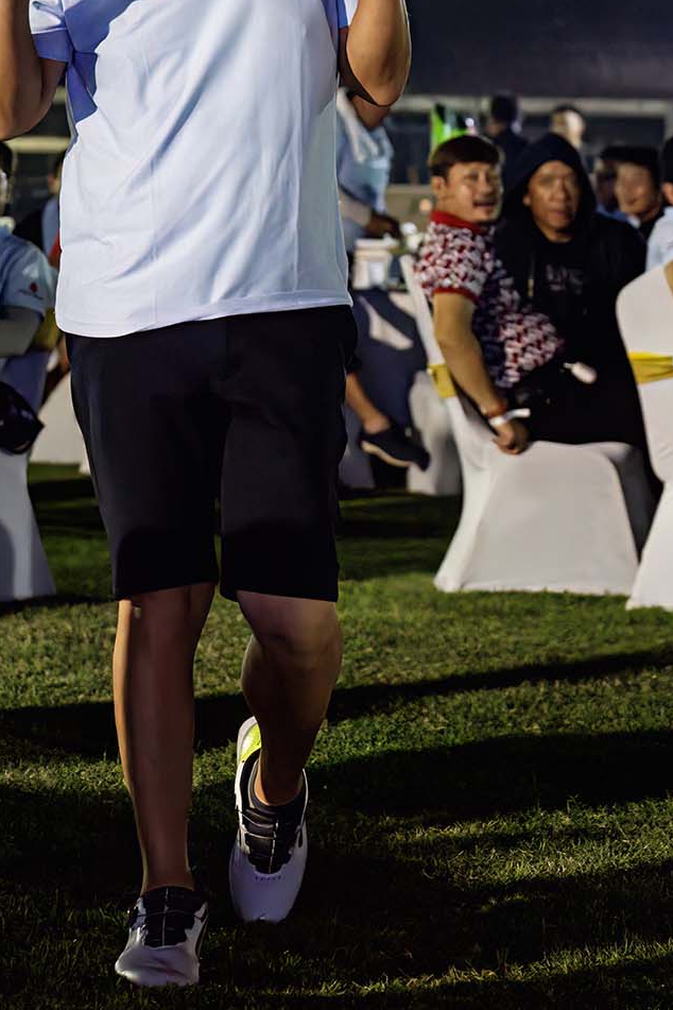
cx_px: 184
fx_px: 2972
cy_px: 262
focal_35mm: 106
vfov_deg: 19.2
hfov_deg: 12.9
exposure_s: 1/200
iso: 22800
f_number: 4
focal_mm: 70
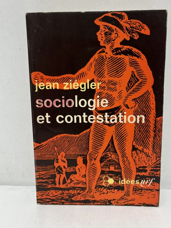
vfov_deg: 58.2
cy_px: 103
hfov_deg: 45.3
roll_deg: -1.0
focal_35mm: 31
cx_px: 98
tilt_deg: -13.1
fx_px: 204
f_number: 1.6
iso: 125
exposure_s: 1/50
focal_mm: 5.1
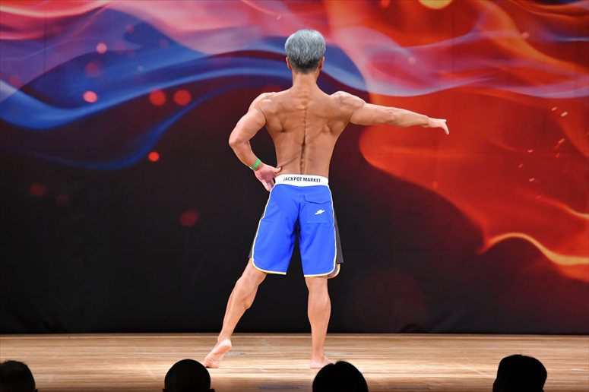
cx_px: 294
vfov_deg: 5.7
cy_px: 196
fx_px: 3925
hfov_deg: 8.6
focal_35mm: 240
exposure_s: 1/400
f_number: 5.6
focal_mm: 160
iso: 3200
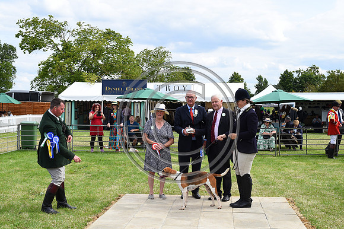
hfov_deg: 39.6
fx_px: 477
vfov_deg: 27.0
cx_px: 172
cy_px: 114
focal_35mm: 50
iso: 1000
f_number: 10
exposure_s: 1/1250
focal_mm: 50
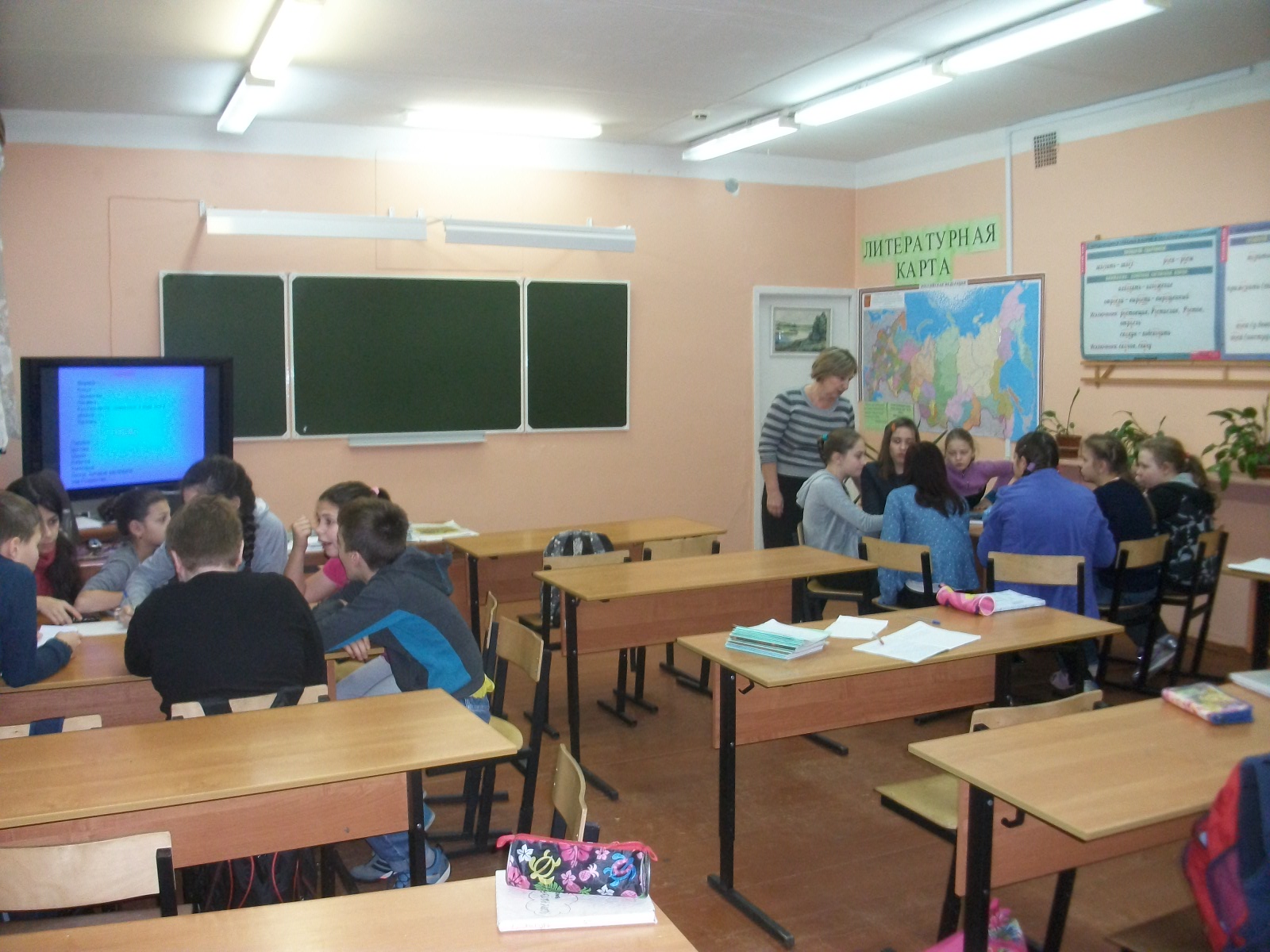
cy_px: 476
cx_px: 635
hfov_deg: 58.4
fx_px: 1137
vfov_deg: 45.4
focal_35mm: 31
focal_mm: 5.7
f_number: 2.9
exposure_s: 1/40
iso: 271
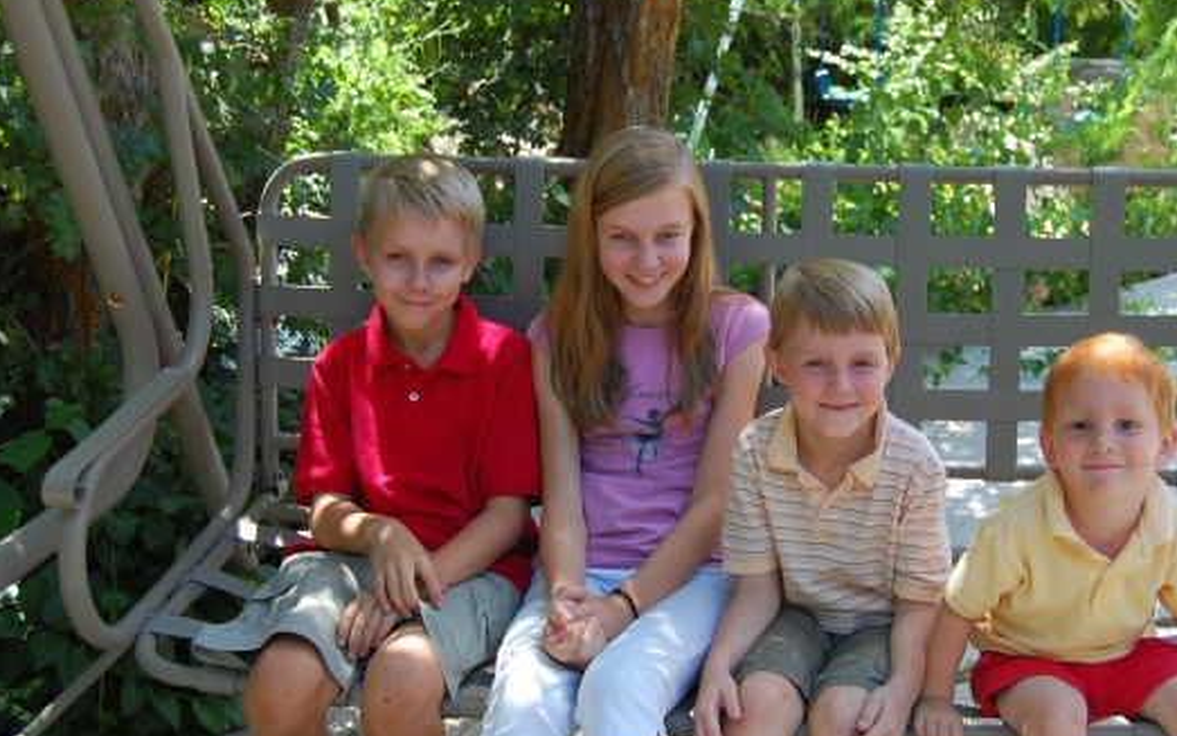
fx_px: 1572
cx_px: 666
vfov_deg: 26.3
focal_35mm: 49
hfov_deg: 41.0
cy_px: 380
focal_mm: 28
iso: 200
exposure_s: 1/125
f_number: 5.6
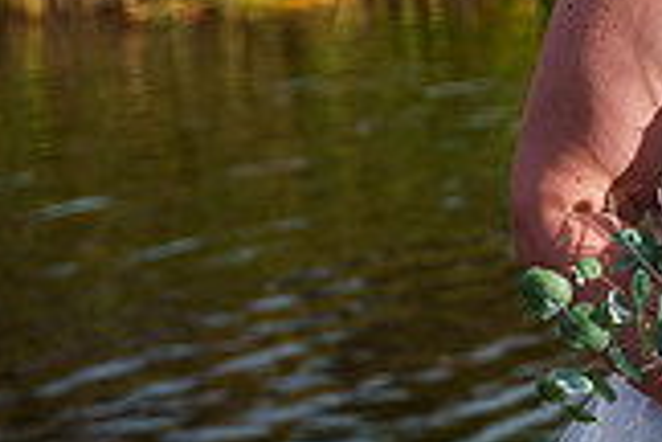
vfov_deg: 5.6
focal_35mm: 244
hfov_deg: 8.1
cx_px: 1278
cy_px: -13
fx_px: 4487
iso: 250
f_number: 4.5
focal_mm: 58
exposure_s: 1/2500
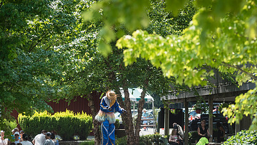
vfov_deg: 6.6
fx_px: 1254
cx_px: 133
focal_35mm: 184
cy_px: 121
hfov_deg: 11.7
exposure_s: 1/640
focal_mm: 120
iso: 200
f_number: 4
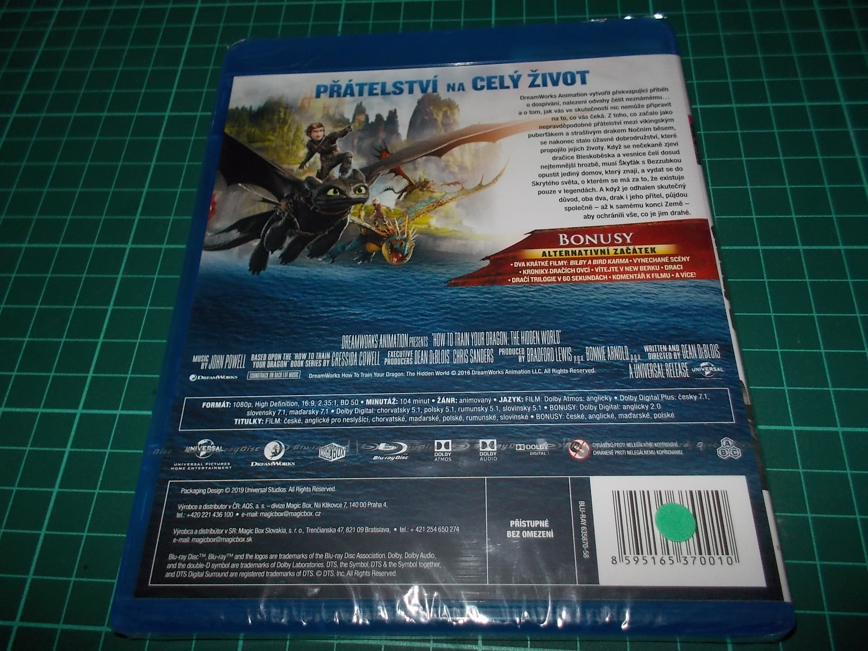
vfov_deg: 48.2
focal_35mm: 29
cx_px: 434
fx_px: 727
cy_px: 326
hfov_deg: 61.7
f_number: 3.3
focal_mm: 4.1
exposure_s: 1/30
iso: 200
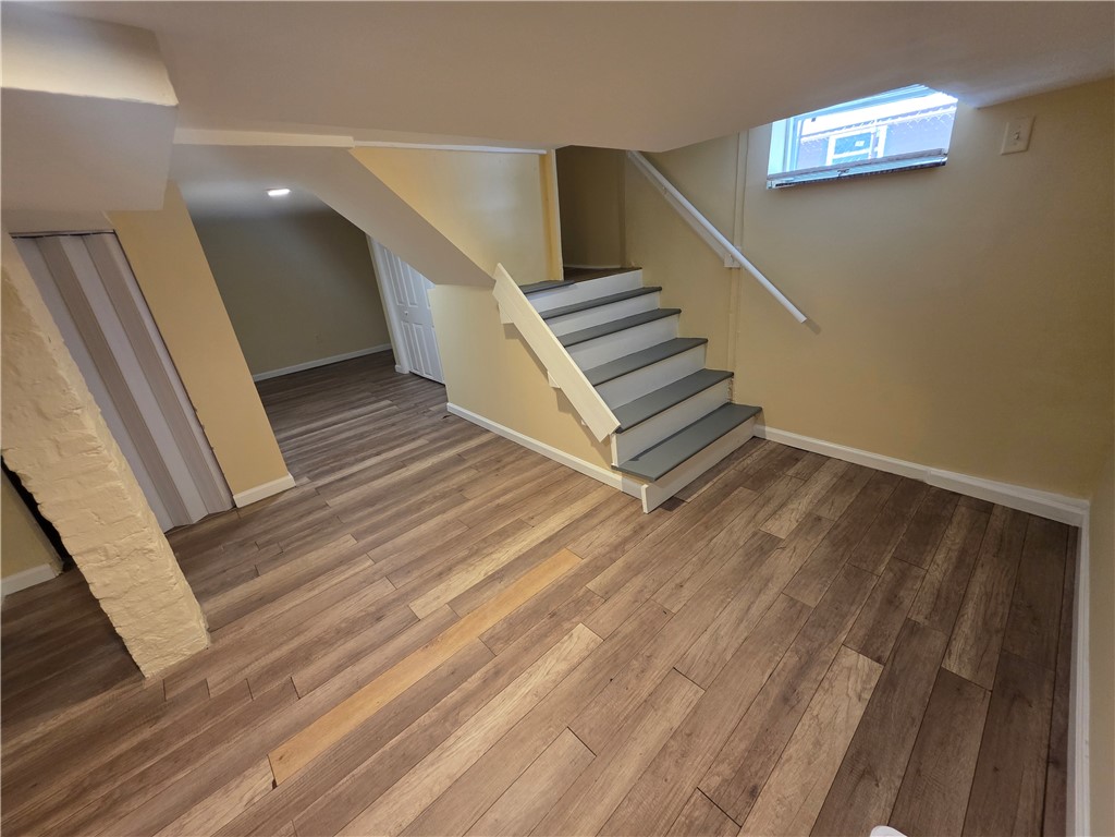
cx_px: 558
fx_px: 419
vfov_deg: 89.9
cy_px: 418
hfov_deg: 106.2
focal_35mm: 13
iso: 250
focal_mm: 2.2
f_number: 1.9
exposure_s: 1/60
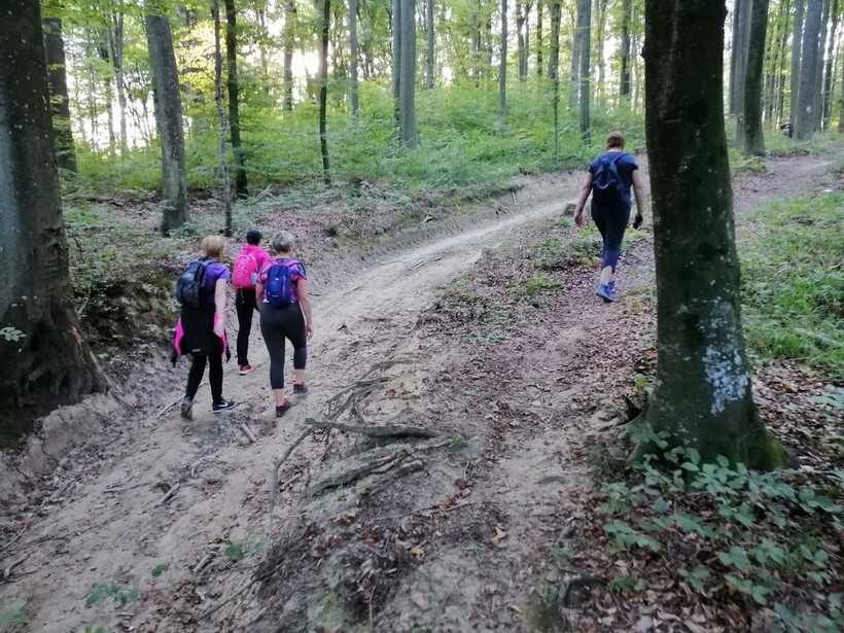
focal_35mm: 26
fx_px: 634
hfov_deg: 67.3
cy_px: 316
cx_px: 422
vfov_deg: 53.1
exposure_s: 1/50
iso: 400
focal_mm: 3.96
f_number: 1.8
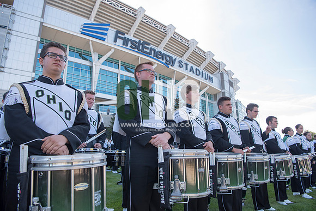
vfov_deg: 53.2
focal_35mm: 24
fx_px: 211
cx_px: 158
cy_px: 106
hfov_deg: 73.7
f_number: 5
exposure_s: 1/640
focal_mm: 24
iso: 400
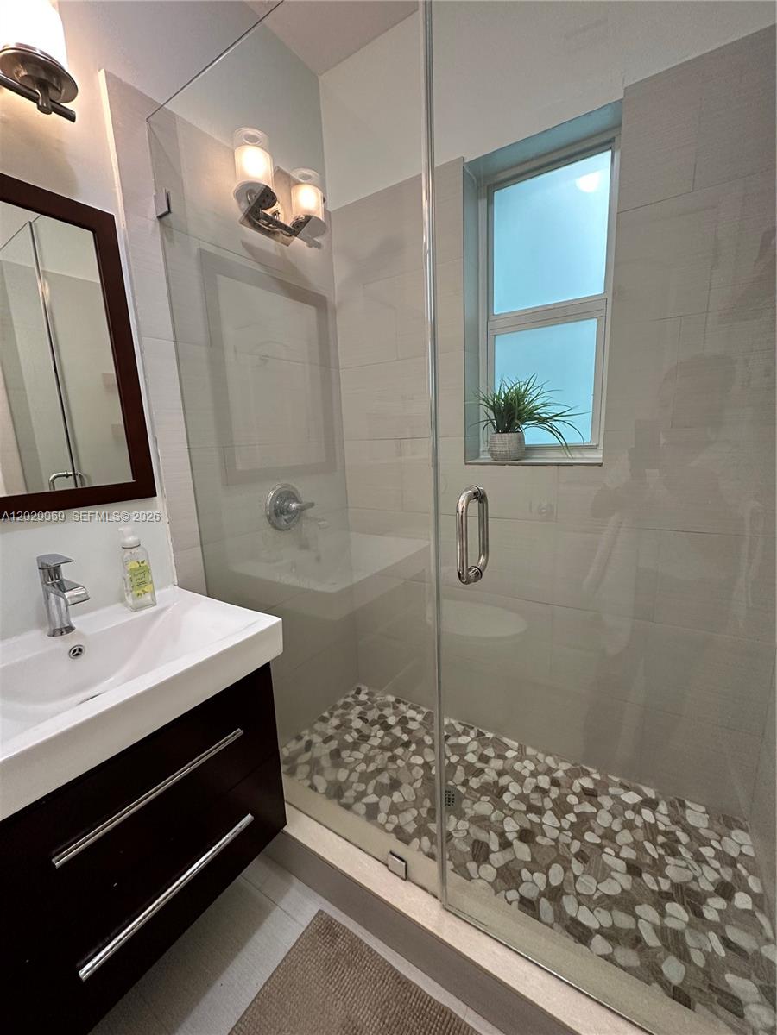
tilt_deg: -10.6
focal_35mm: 14
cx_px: 388
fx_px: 419
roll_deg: +2.0
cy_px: 518
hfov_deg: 85.7
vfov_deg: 102.1
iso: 250
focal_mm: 2.22
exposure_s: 1/120
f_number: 2.2
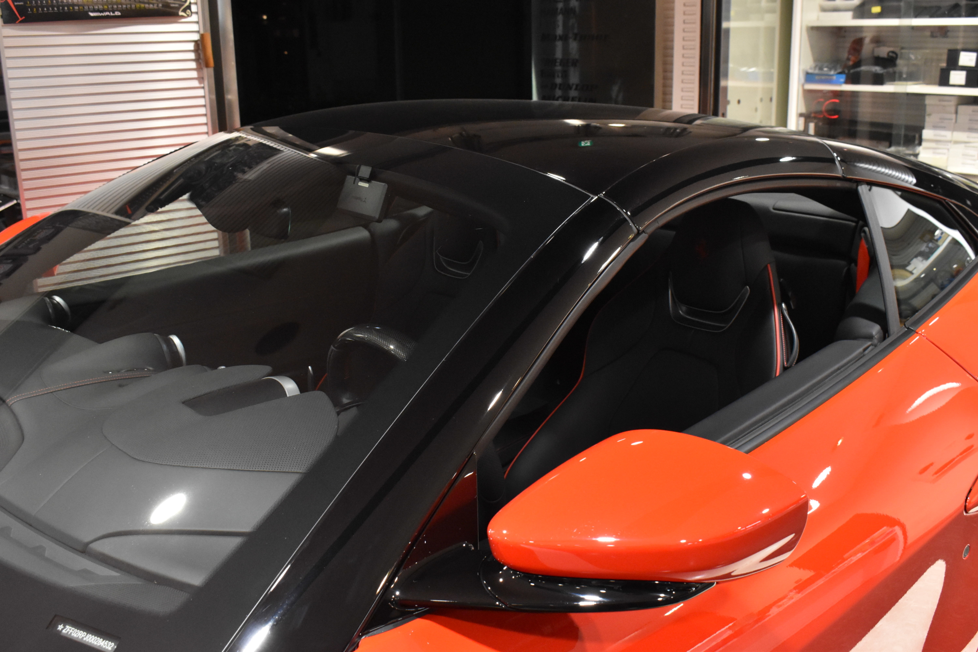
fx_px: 978
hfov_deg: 53.1
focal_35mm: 36
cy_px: 326
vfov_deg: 36.9
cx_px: 489
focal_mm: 24
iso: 3600
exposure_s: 1/40
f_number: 8
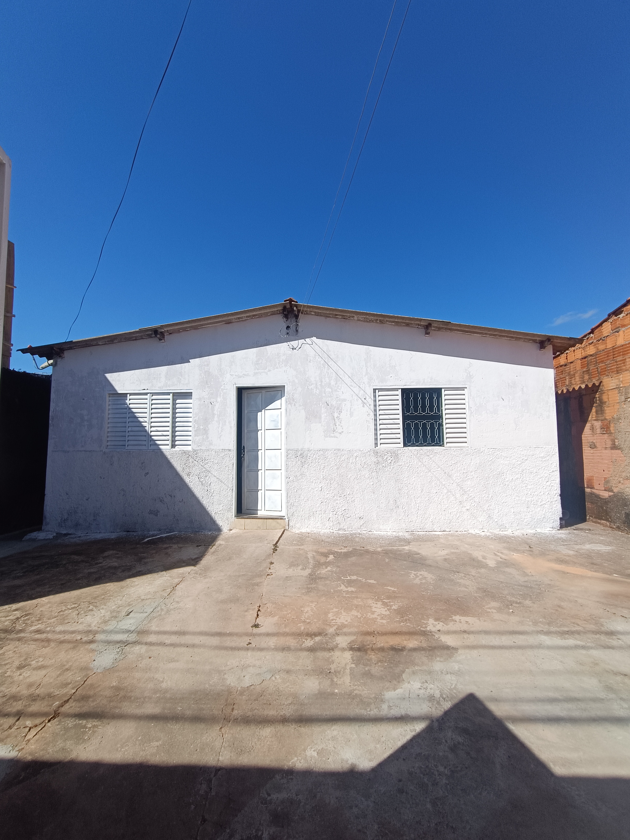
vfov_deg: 94.5
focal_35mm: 16
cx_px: 315
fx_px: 388
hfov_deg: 78.1
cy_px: 420
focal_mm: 1.66
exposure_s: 1/1548
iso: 52
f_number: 2.2
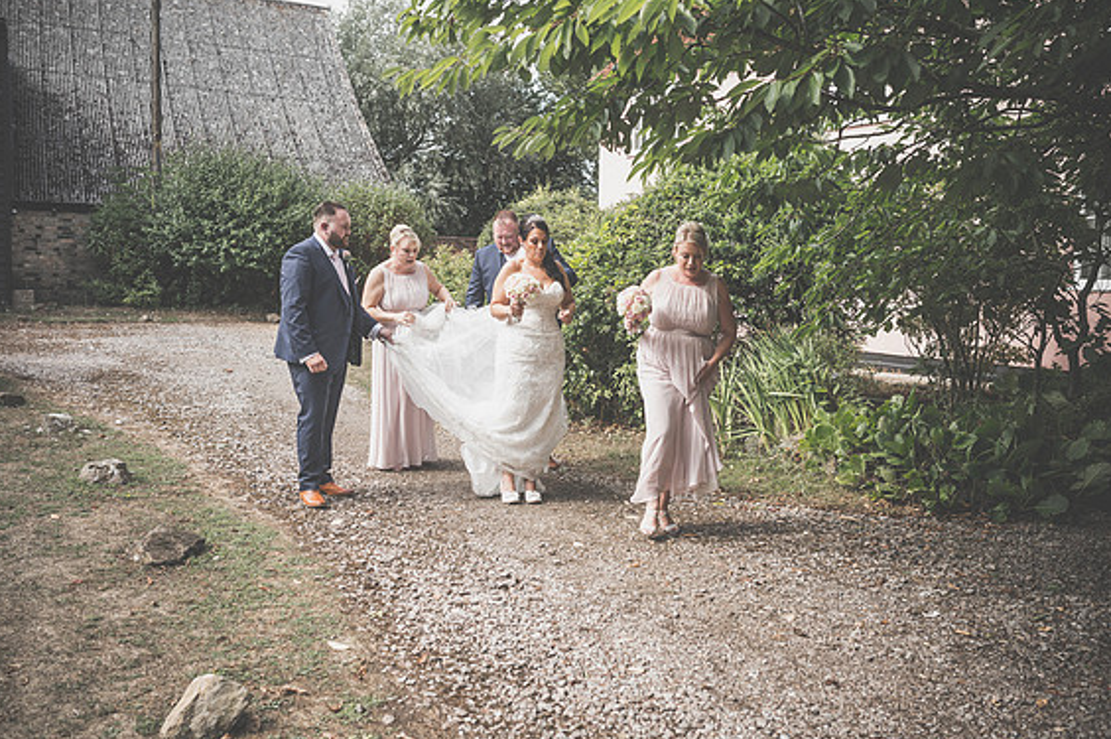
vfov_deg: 36.8
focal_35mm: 36
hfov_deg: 53.2
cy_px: 370
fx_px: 1110
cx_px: 544
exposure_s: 1/250
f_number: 4
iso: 100
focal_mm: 35
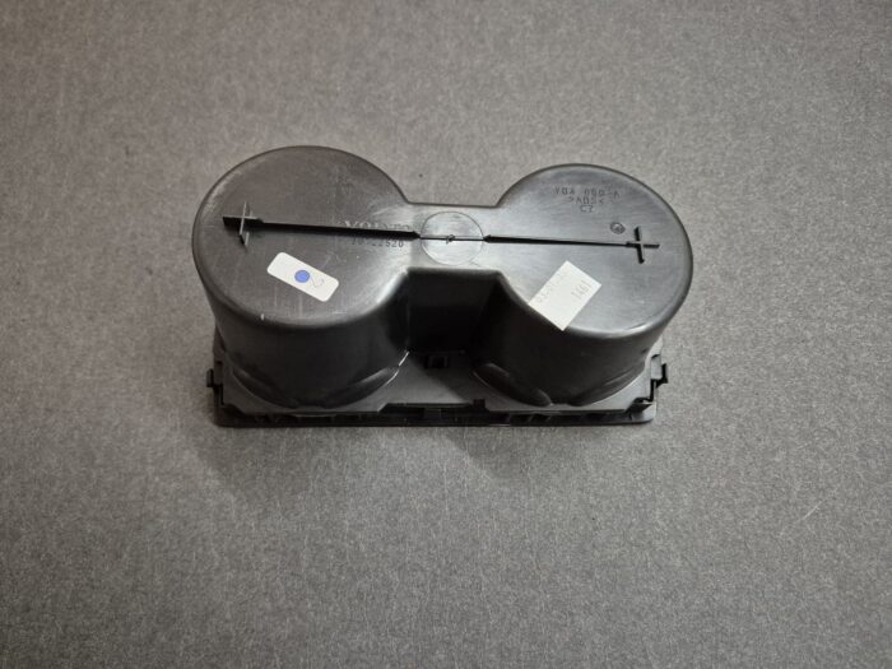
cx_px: 446
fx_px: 593
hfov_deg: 73.9
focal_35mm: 23
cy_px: 334
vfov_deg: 58.9
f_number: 1.8
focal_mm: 5.4
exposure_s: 1/100
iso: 2000
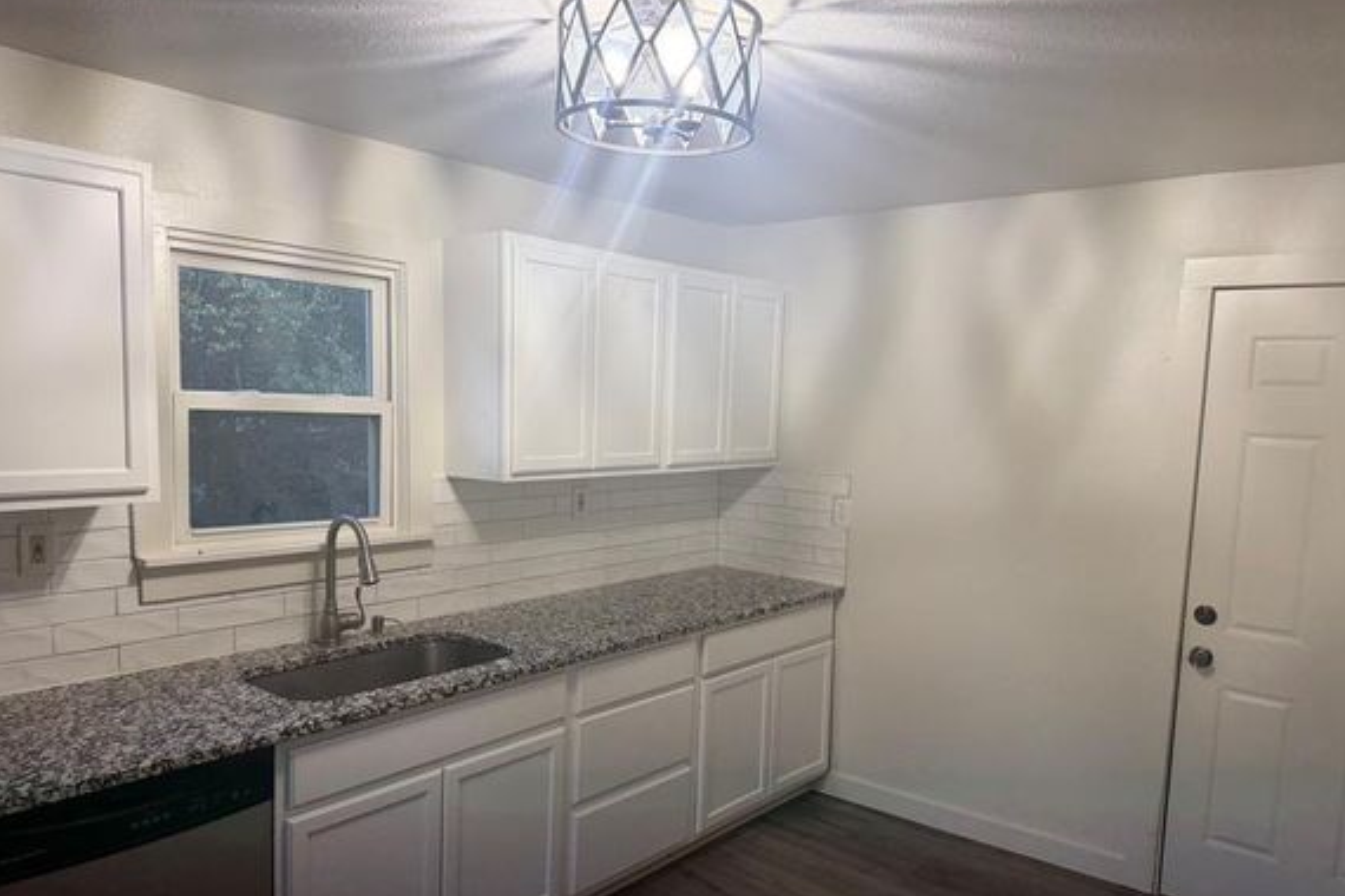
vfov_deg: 49.5
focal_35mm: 26
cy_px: 499
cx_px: 654
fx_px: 971
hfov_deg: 69.4
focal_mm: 6.76
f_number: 1.78
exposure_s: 1/120
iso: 250
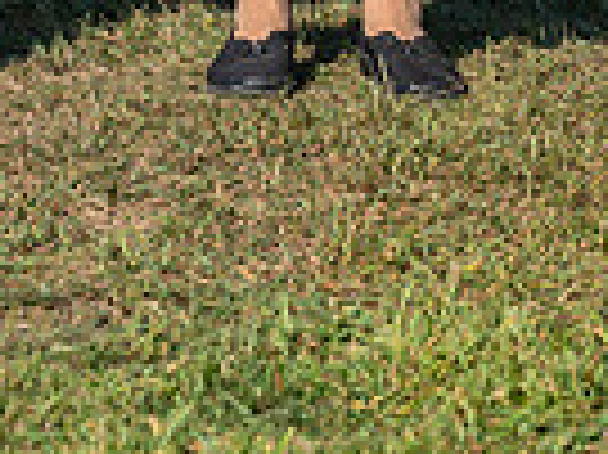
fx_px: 10161
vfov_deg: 2.6
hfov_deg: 3.4
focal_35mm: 579
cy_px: -539
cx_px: 732
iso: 125
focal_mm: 120
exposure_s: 1/1250
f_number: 4.5
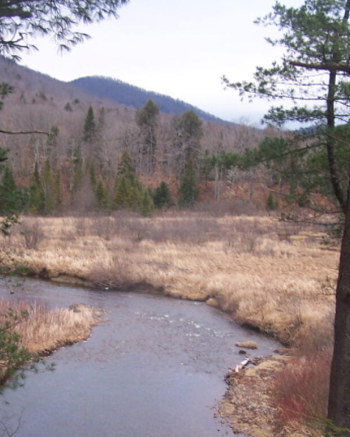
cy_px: 298
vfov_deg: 28.5
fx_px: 854
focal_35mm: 66
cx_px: 148
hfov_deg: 23.1
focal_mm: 6.3
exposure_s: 1/60
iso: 80
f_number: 2.8
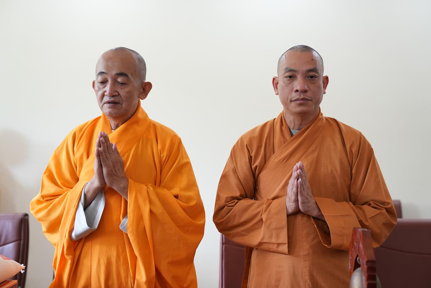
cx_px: 216
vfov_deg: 24.6
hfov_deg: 36.2
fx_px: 658
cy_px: 144
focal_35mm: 55
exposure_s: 1/60
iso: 500
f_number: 2.8
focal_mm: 55
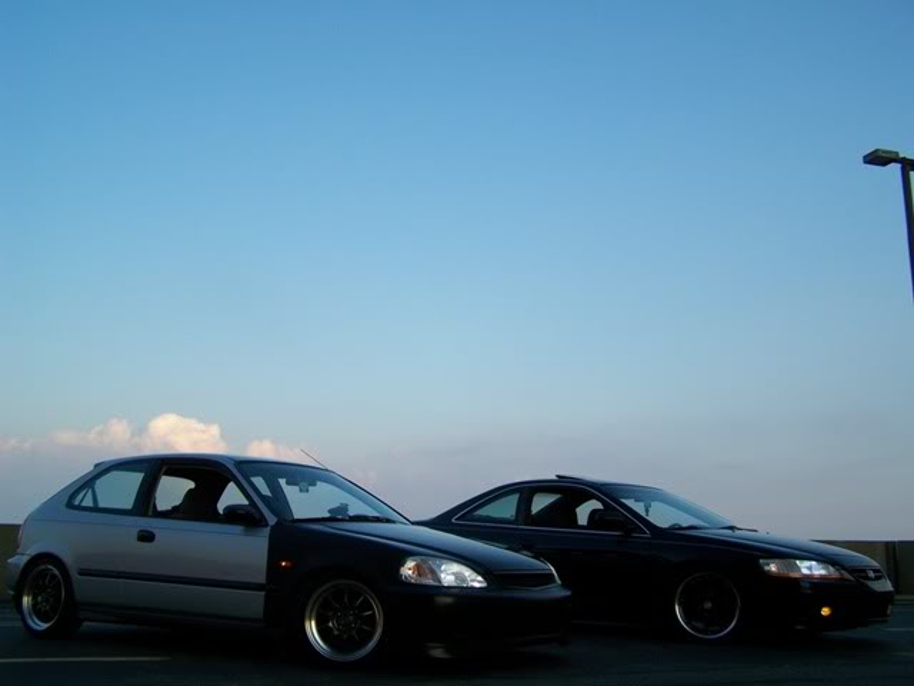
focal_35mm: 38
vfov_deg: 37.7
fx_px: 1003
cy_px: 343
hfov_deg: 49.0
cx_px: 457
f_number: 2.8
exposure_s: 1/640
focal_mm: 6.3
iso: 100
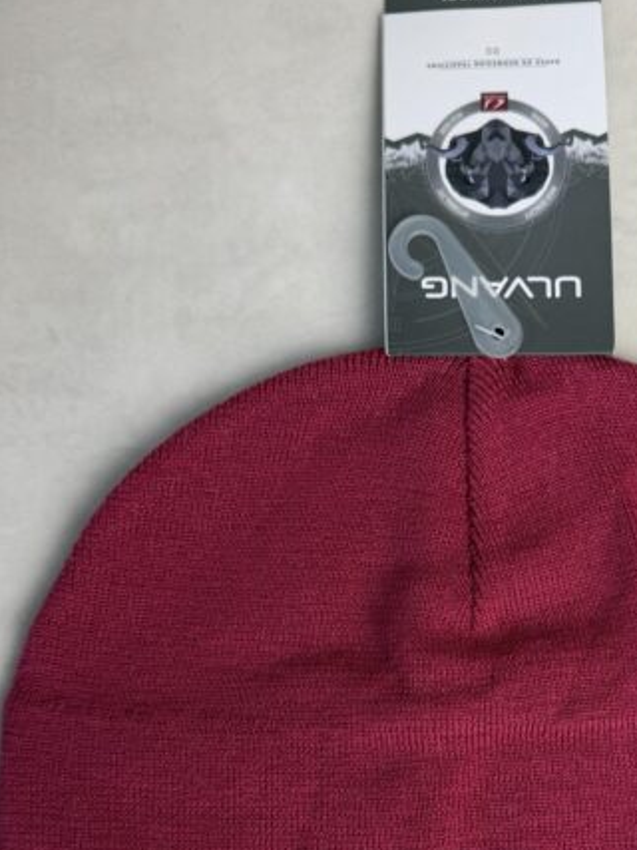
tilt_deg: -85.5
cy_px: 625
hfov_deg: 31.7
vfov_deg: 41.0
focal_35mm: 45
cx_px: 468
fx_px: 1105
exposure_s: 1/121
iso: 64
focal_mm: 6.76
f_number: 1.78
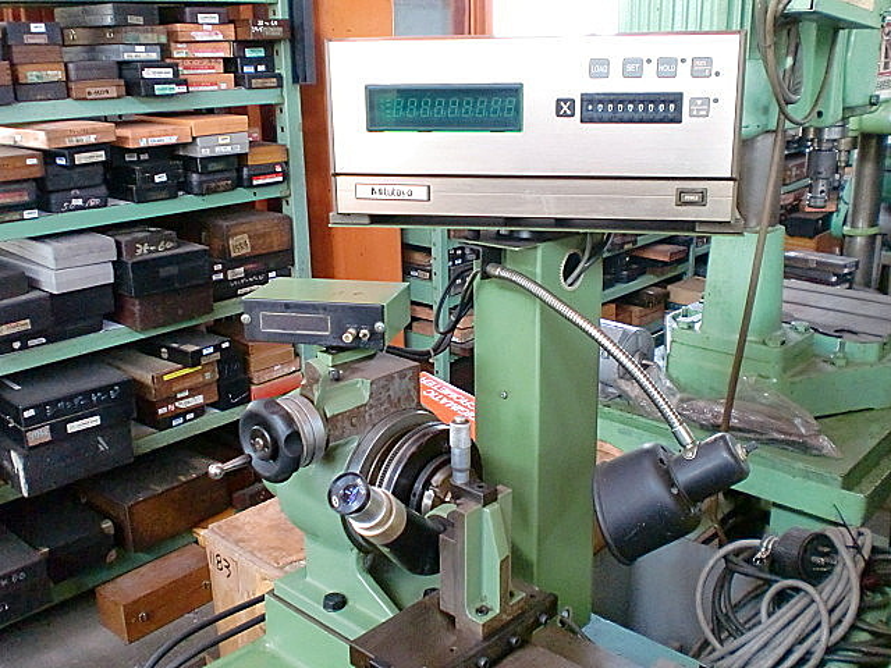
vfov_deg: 40.7
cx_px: 446
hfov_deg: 52.6
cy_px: 334
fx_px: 901
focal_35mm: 35
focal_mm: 6.3
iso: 640
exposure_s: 1/60
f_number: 3.1
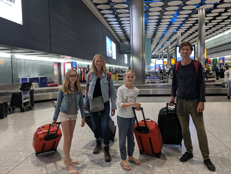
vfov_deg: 46.8
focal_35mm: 30
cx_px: 122
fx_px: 200
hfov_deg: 59.9
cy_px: 81
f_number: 2
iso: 237
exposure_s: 1/100
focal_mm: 4.67
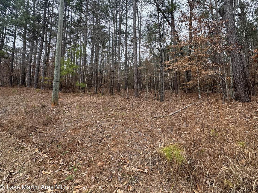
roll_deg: -0.7
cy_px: 87
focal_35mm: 16
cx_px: 133
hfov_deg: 94.5
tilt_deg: +6.5
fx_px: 119
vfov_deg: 77.9
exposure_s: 1/235
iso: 40
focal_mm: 2.22
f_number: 2.2
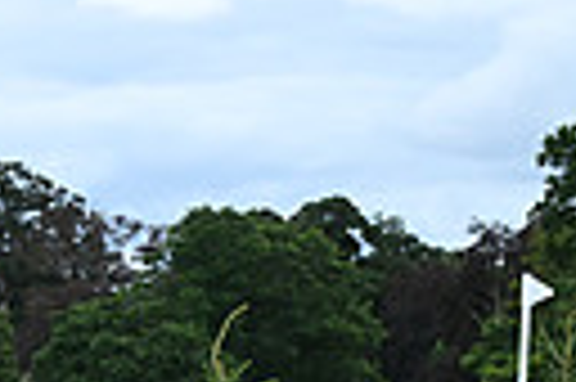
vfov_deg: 6.0
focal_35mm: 227
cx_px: -634
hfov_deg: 8.5
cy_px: 330
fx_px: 3627
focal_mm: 50
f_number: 5.6
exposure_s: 1/1250
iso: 800
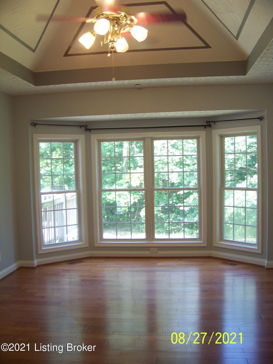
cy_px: 182
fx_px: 379
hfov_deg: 39.7
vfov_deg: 51.4
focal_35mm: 36
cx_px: 136
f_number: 2.8
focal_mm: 5.85
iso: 100
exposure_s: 1/30
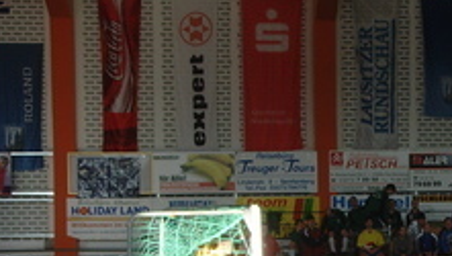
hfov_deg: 16.9
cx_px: 489
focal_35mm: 123
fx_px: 1476
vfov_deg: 9.8
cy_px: 265
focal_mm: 8.8
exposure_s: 1/90
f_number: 3.8
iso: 100
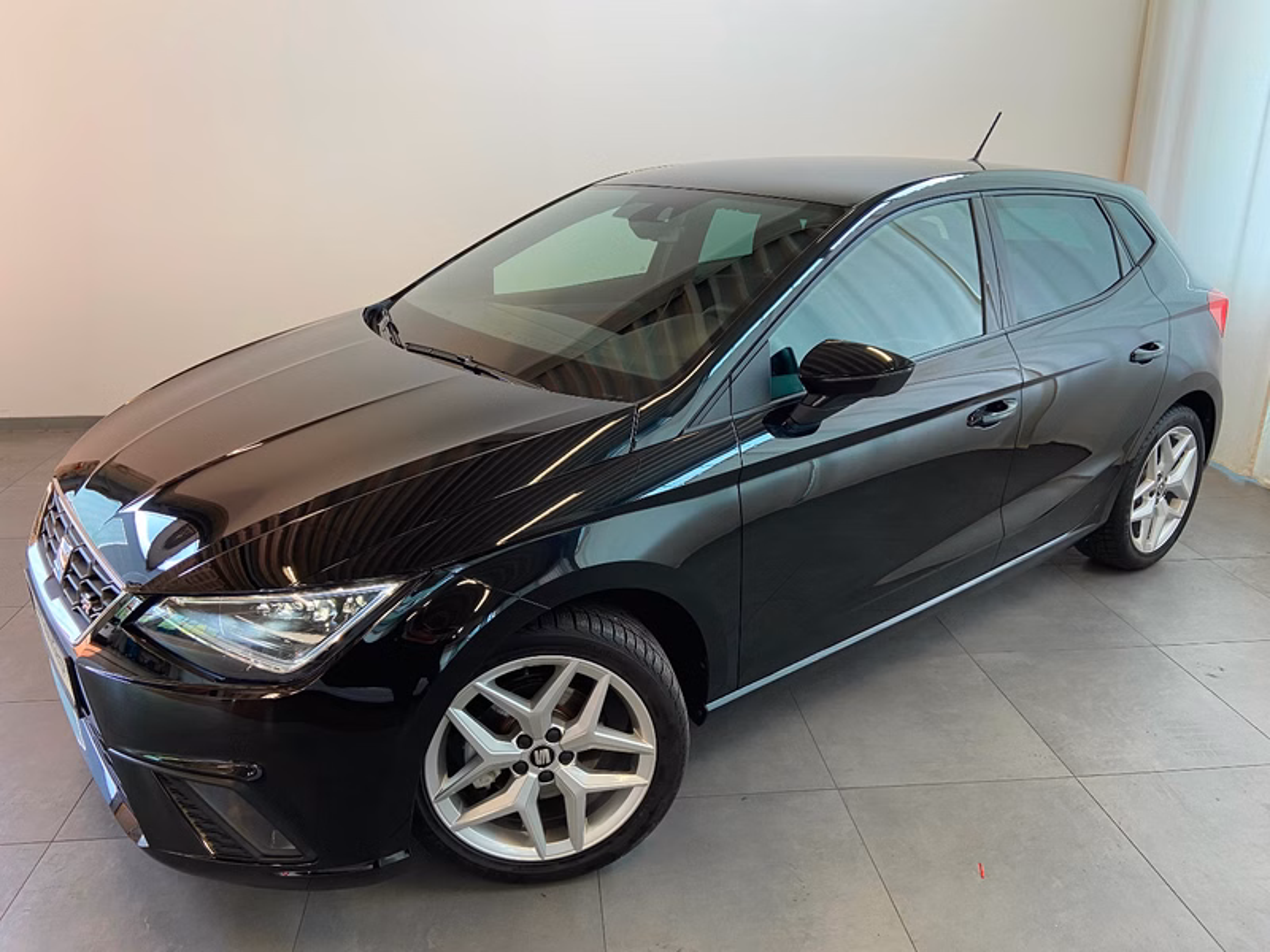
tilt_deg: -20.0
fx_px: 954
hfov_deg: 67.3
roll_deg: +0.5
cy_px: 476
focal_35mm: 26
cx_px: 635
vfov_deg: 53.1
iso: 64
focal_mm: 4.25
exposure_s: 1/50
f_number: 1.8
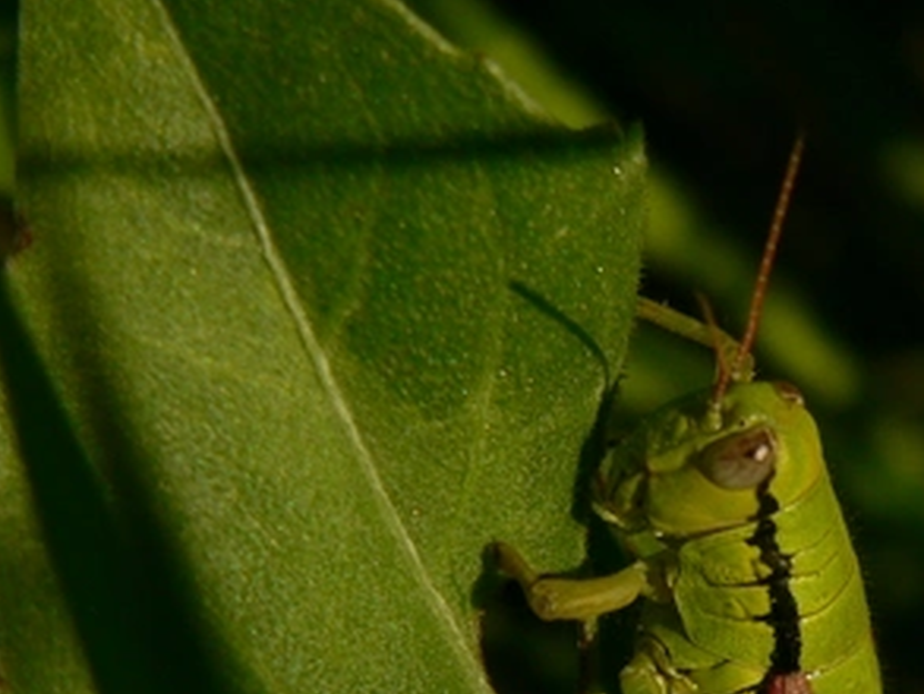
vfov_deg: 6.5
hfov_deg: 8.7
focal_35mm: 227
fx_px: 6062
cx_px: 776
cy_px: 678
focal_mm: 17.2
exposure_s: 1/800
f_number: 4
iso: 80
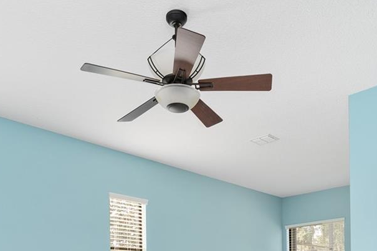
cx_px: 201
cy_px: 287
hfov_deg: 51.9
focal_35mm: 37
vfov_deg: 31.3
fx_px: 387
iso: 160
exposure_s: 1/4
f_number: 7.1
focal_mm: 14
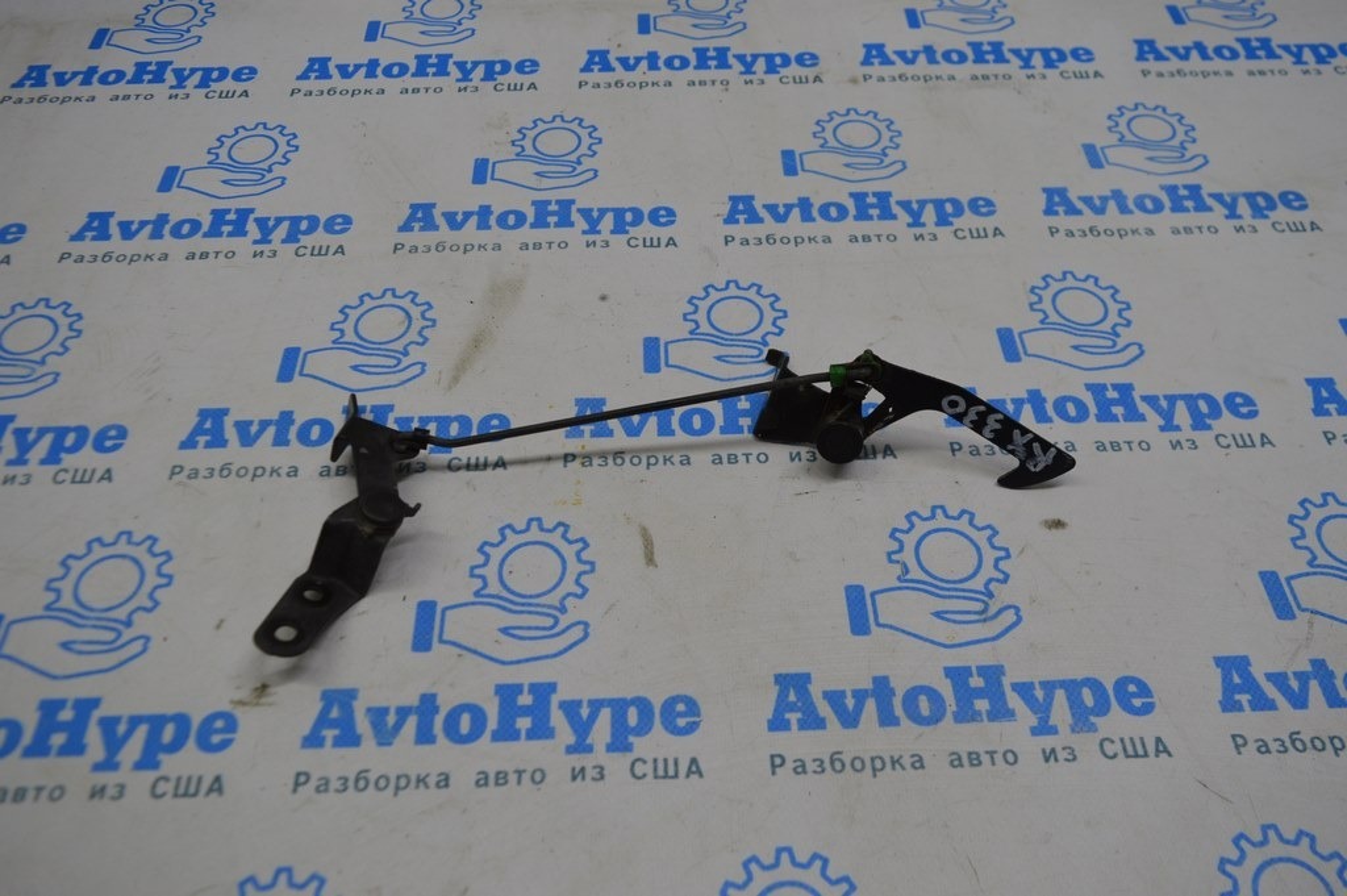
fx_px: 1122
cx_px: 674
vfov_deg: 43.5
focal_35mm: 30
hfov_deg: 62.0
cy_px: 448
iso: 400
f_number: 5
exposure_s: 1/100
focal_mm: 20
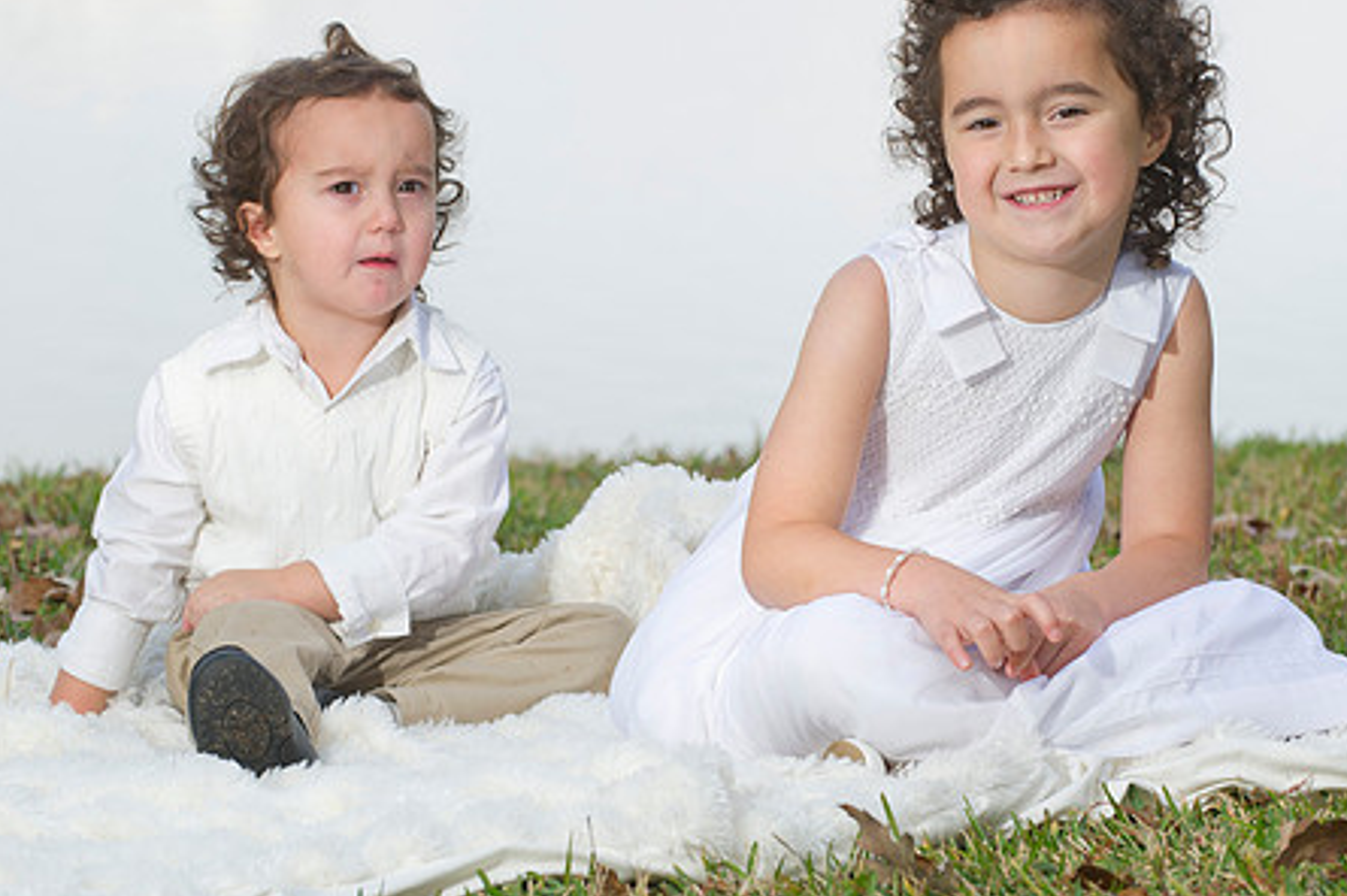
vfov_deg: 8.4
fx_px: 6094
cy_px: 378
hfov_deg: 12.6
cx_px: 742
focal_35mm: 163
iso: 250
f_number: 5.6
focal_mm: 125
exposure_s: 1/200
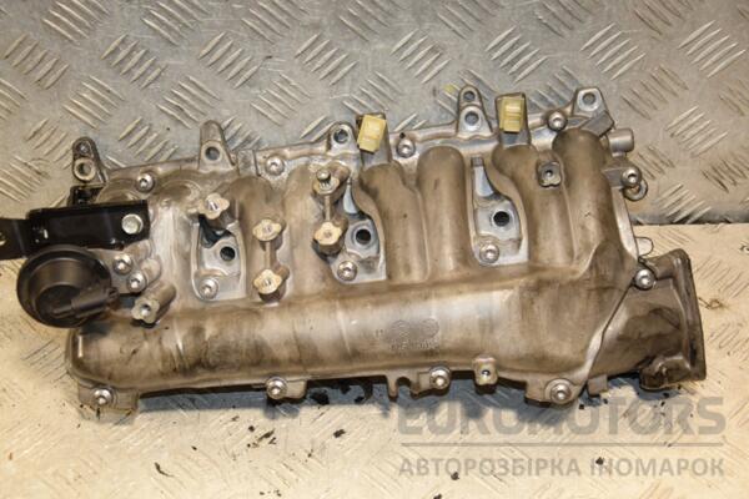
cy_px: 250
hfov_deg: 31.9
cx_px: 374
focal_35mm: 63
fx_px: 1311
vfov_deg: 21.6
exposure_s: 1/160
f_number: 4.8
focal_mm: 42
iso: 800
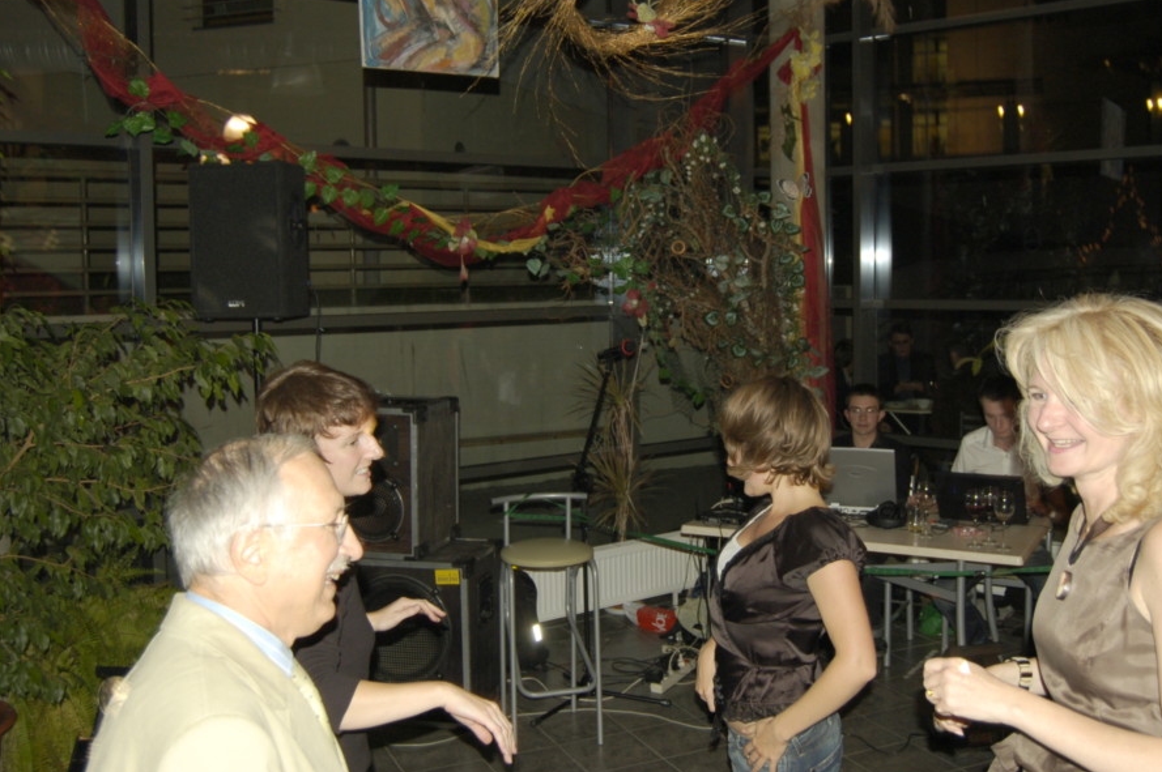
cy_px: 333
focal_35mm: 38
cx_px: 647
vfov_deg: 34.9
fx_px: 1225
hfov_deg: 50.6
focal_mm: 22
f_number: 3.8
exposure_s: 1/60
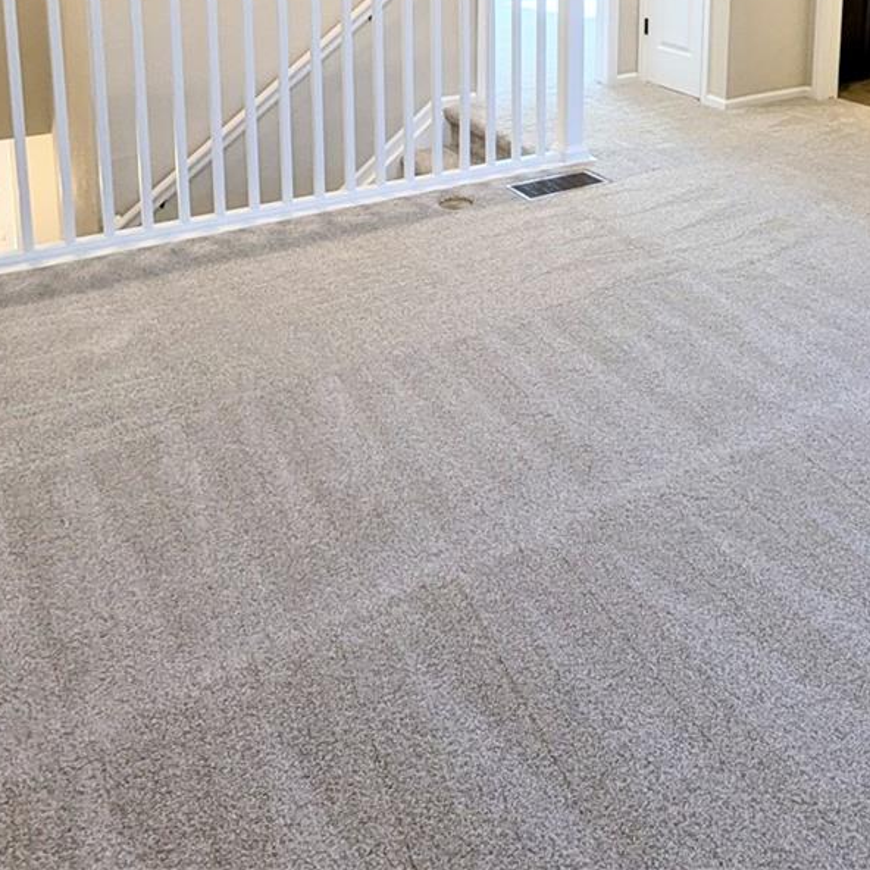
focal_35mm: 31
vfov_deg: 44.3
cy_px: -10
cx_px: 519
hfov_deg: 52.2
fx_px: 881
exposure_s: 1/60
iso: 78
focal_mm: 1.95
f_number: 2.2
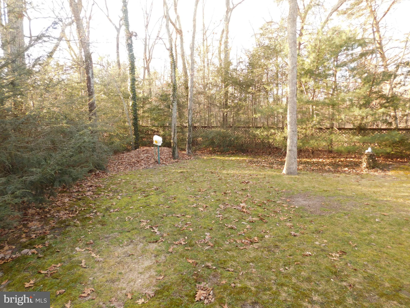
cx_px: 205
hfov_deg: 73.9
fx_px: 272
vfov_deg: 58.9
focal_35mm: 23
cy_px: 154
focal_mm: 4
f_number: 3
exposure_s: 1/60
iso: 125
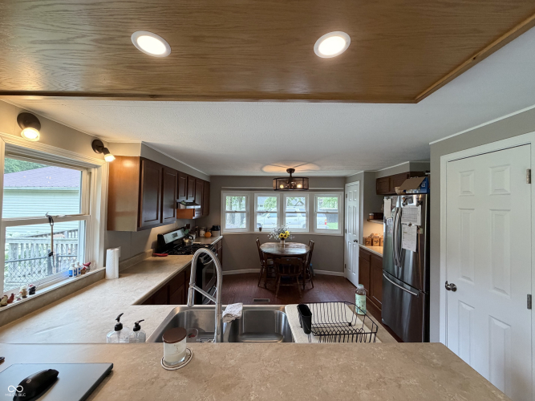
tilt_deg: +1.1
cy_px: 200
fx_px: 216
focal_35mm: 14
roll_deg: -0.9
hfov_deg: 102.1
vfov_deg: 85.7
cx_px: 268
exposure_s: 1/120
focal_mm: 2.22
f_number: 2.2
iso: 320
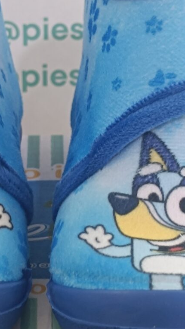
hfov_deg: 17.2
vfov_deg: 30.0
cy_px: 123
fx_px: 611
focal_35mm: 70
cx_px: 57
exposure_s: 1/50.1
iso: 316
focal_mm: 5.59
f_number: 1.88
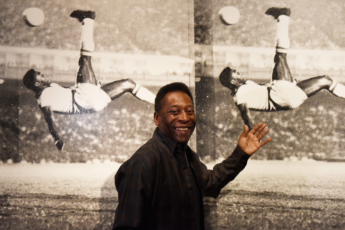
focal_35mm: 45
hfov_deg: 43.6
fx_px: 431
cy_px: 115
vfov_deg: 29.9
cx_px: 172
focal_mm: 45
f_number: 4.5
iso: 2500
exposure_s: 1/250
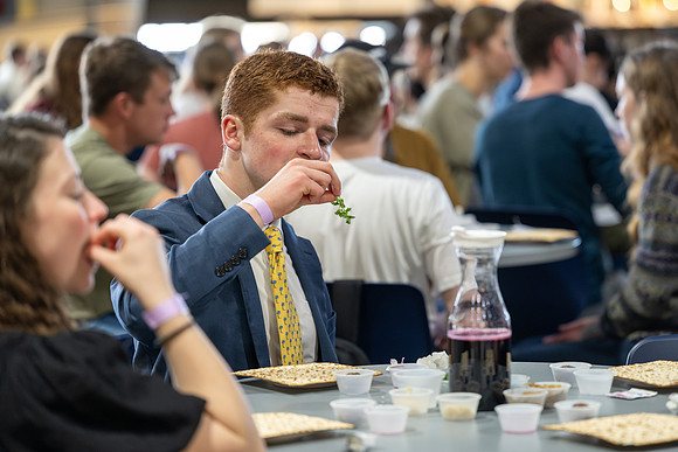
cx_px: 385
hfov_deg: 15.7
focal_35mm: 131
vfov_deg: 10.5
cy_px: 201
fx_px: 2465
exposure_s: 1/200
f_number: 2.8
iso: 1600
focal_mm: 115
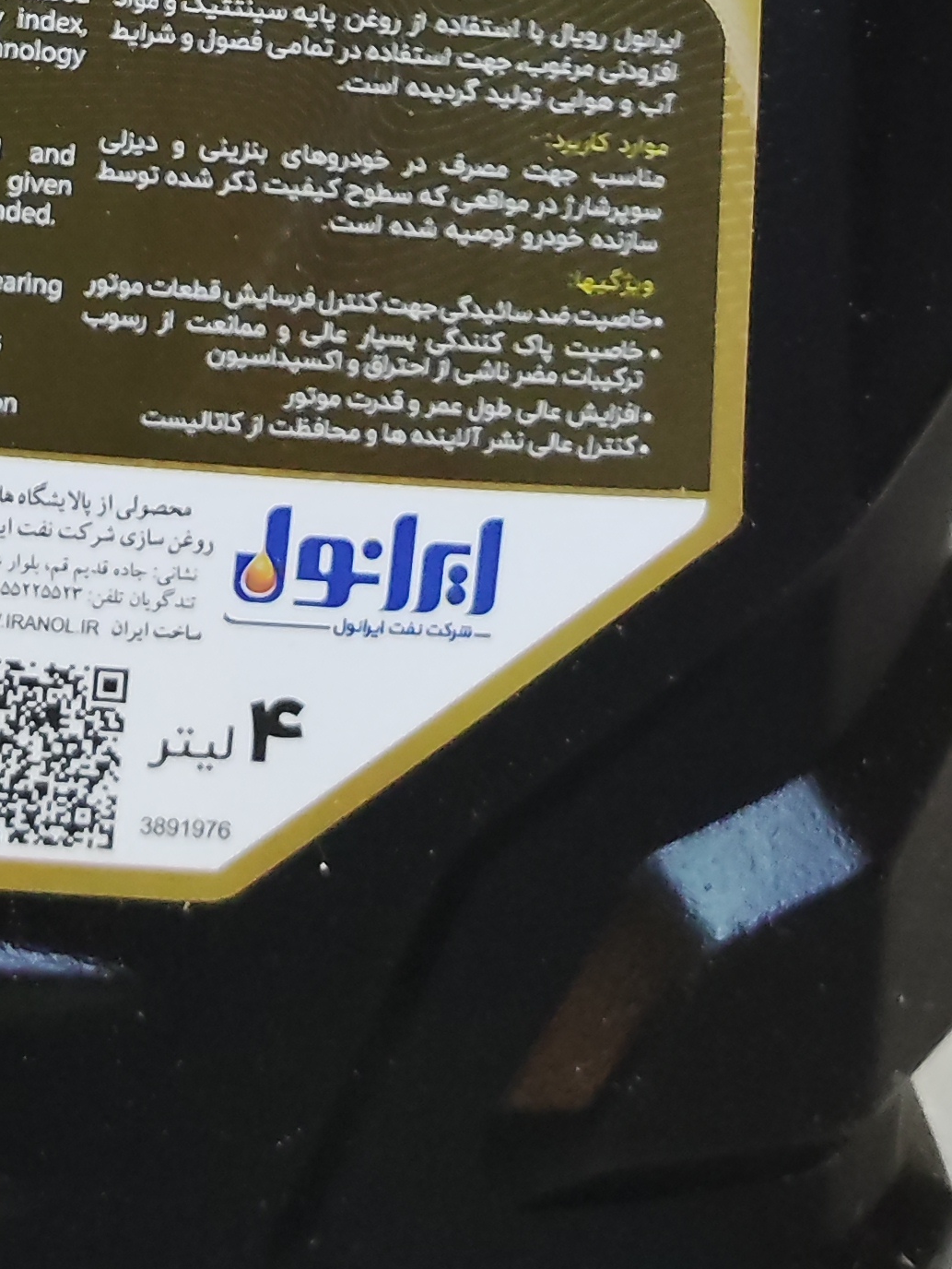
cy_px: -385
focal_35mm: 84
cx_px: 110
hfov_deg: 17.3
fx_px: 3078
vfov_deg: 21.1
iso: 2000
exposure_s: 1/52
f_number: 1.79
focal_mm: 4.71
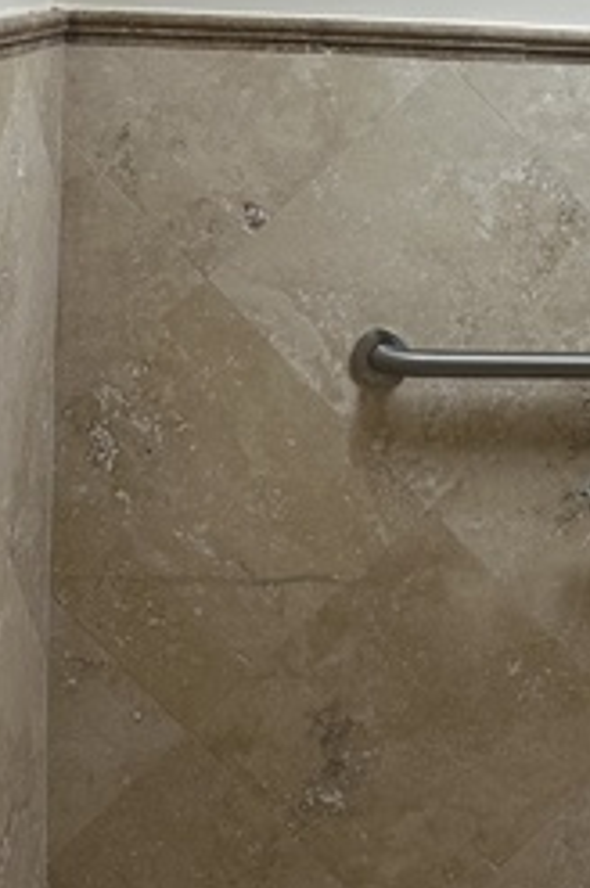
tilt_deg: -2.9
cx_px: 698
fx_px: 1997
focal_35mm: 81
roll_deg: -2.4
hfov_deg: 16.2
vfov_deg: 24.4
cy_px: 93
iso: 125
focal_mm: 6.86
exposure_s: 1/106
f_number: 1.78
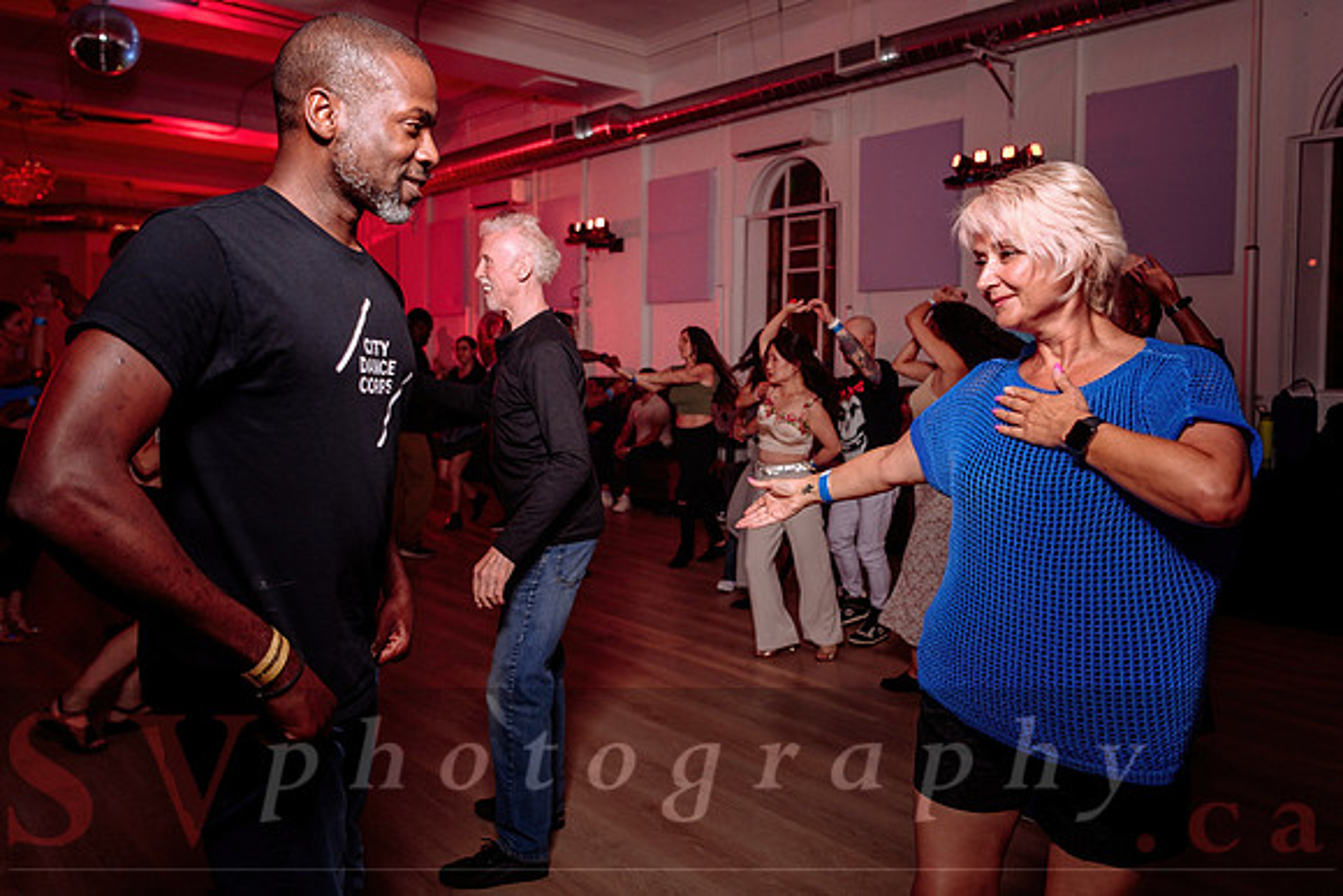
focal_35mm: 27
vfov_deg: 47.9
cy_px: 393
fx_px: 1005
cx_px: 672
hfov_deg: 67.5
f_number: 2.8
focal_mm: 24
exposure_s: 1/80
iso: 800
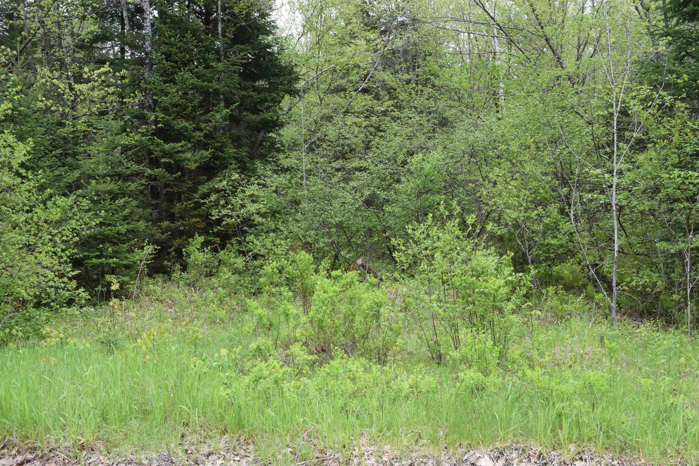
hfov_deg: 53.1
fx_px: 699
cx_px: 350
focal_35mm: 36
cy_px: 233
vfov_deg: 36.9
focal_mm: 24
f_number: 8
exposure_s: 1/250
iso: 400
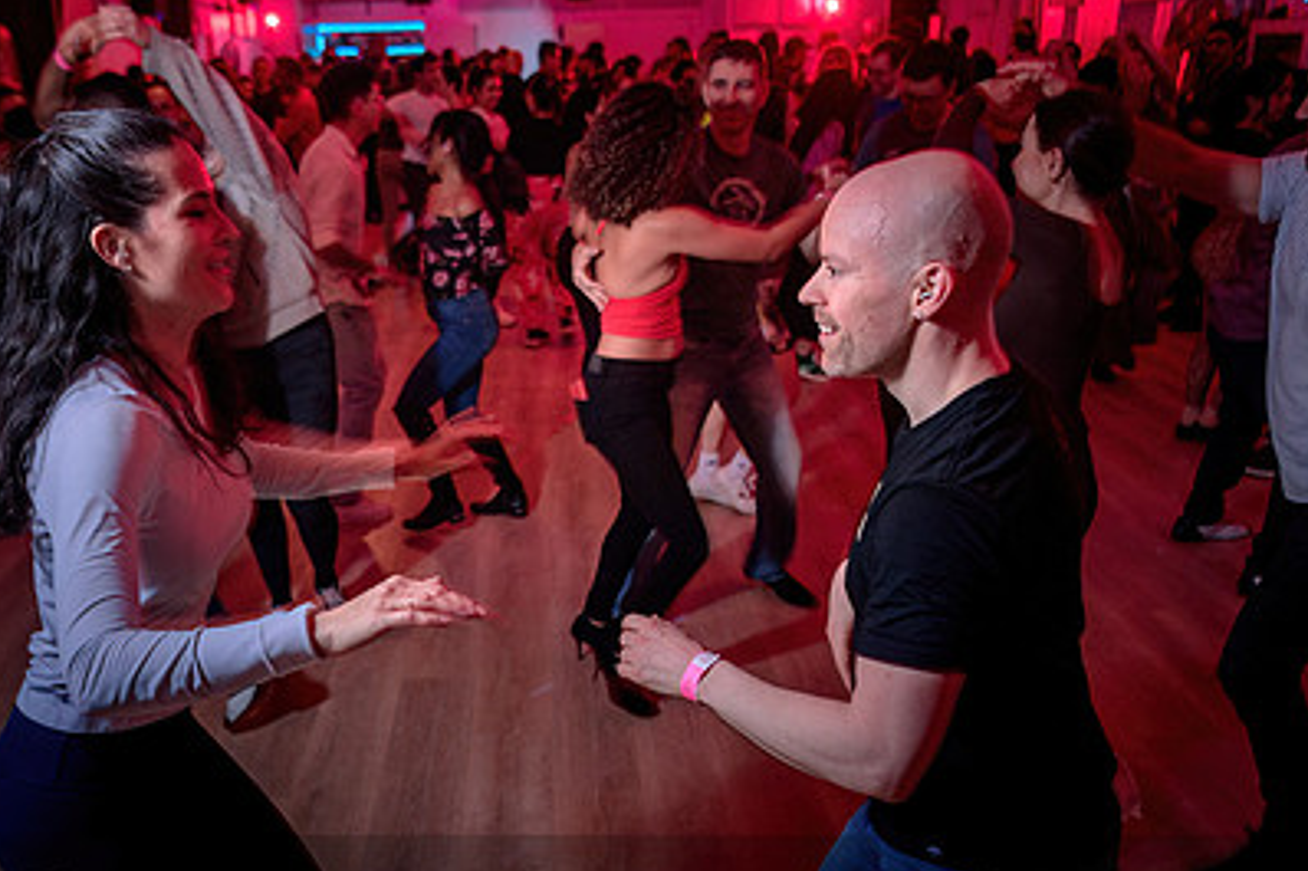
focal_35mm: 35
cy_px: 495
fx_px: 1271
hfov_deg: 53.8
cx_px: 480
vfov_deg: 37.8
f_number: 2.8
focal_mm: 24
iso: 400
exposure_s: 1/40
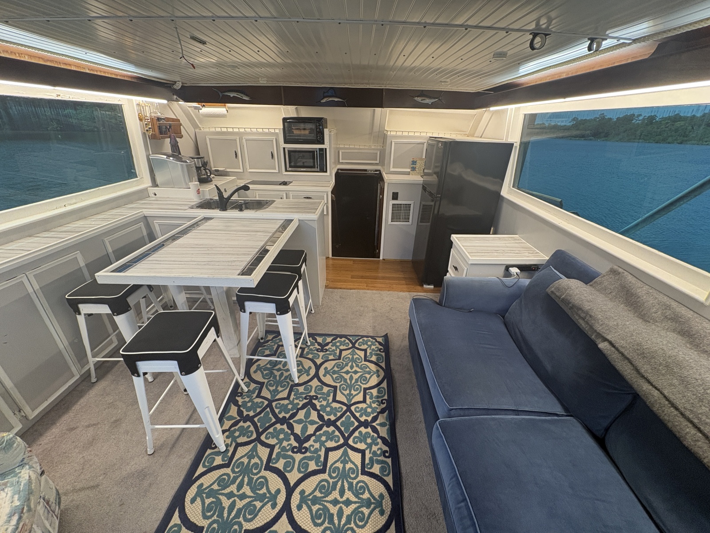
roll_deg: -2.1
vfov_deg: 85.7
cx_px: 355
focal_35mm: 14
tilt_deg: -25.4
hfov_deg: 102.1
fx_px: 287
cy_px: 266
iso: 160
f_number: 2.2
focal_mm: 2.22
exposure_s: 1/60
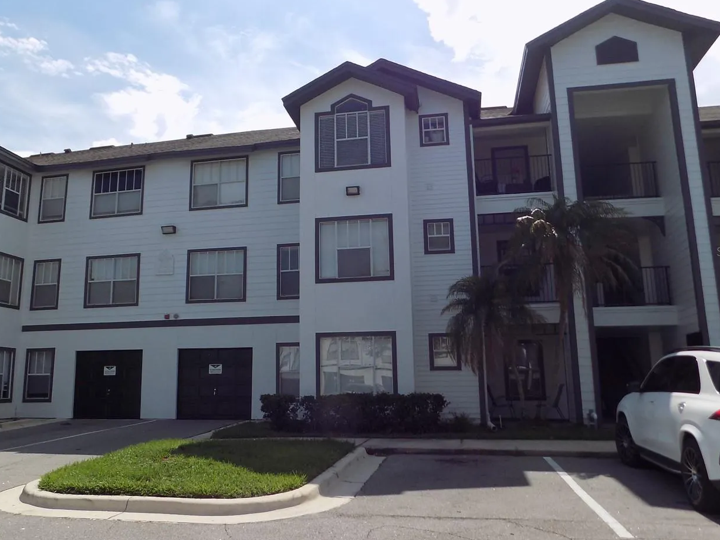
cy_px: 251
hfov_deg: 59.7
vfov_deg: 46.8
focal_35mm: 30
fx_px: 624
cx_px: 303
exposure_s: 1/160
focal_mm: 4
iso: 80
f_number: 9.9
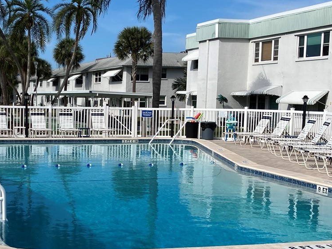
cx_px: 74
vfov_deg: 24.3
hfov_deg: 31.5
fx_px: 575
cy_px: 172
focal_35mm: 60
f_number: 1.8
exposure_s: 1/3472
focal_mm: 3.99
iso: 32
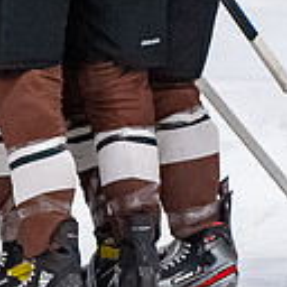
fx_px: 10712
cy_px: -275
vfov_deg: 1.5
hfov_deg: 1.5
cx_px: 68
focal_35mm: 1142
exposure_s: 1/800
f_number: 3.5
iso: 2200
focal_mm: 150
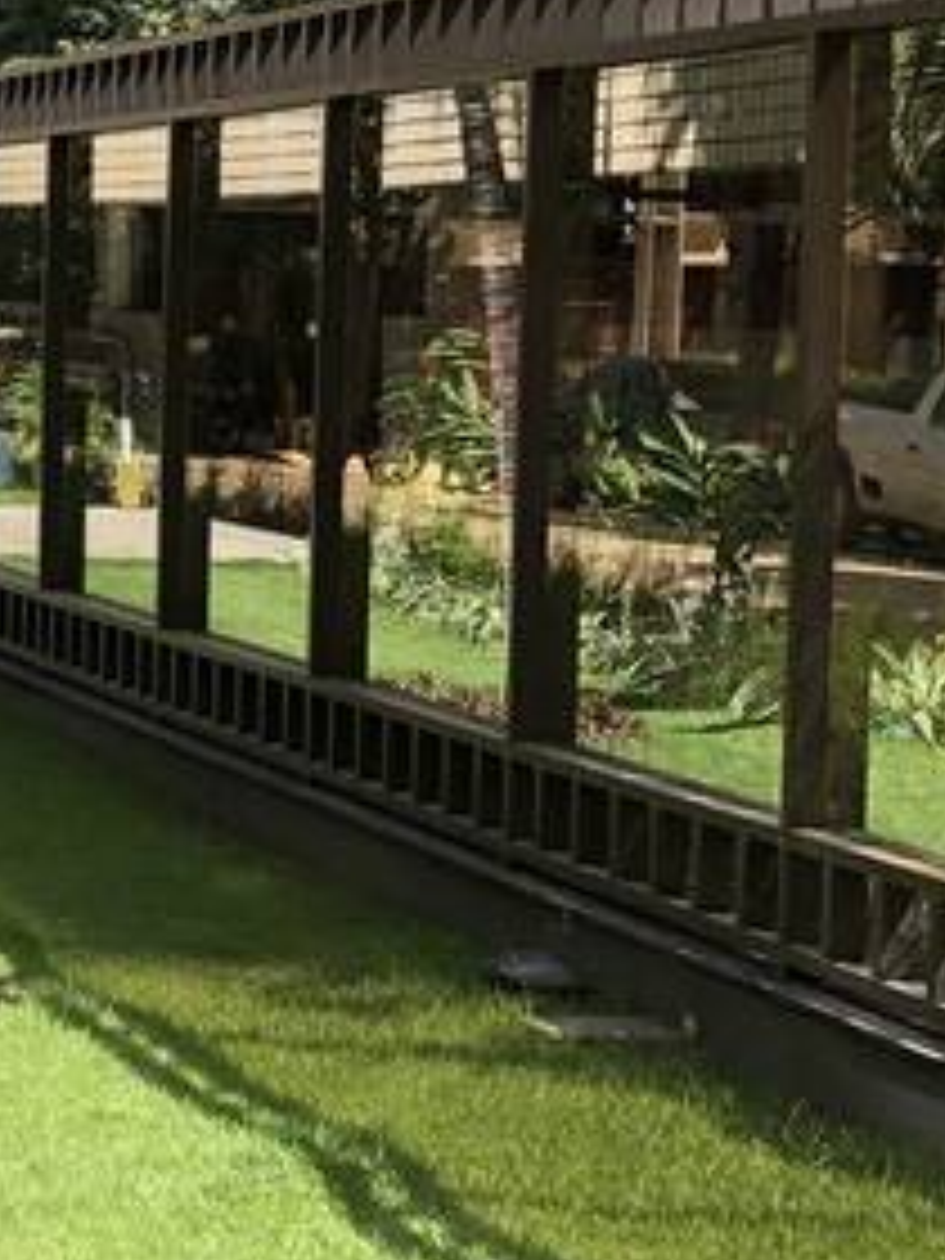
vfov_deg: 18.2
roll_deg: -0.1
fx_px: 3931
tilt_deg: -1.1
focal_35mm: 108
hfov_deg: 12.3
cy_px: 432
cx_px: -855
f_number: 1.8
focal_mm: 4
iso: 20
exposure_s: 1/842
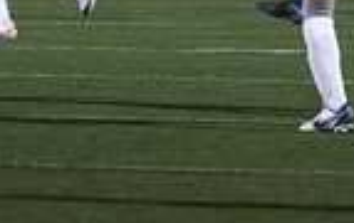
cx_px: 321
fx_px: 11358
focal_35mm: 1175
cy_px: -169
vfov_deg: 1.1
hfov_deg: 1.8
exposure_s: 1/1000
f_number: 2.8
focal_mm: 200
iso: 5000
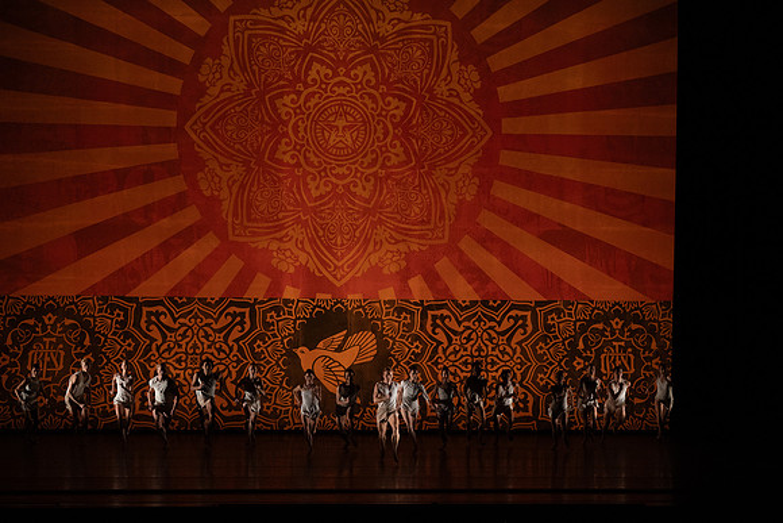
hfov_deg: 20.4
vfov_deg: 13.7
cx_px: 392
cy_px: 262
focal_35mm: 100
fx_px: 2175
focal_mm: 100
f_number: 6.3
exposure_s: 1/400
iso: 6400
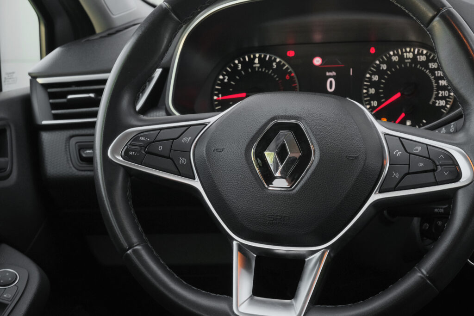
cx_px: 237
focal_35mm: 68
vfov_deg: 20.0
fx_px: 895
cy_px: 158
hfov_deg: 29.7
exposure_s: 1/60
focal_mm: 45
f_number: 9
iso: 2000
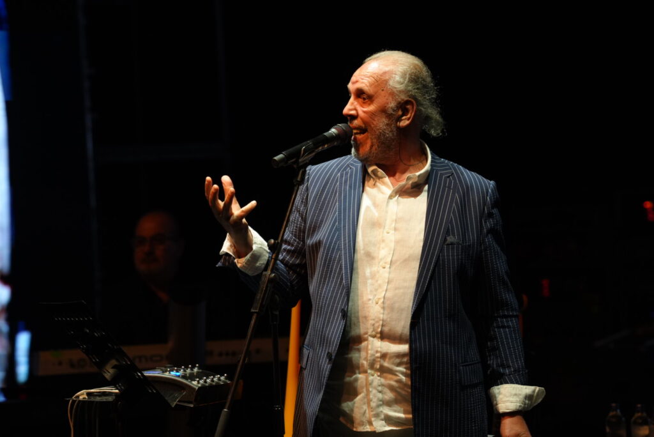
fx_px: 3572
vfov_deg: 7.0
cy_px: 218
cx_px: 327
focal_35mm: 196
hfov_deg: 10.5
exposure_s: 1/250
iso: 1000
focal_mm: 131
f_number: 4
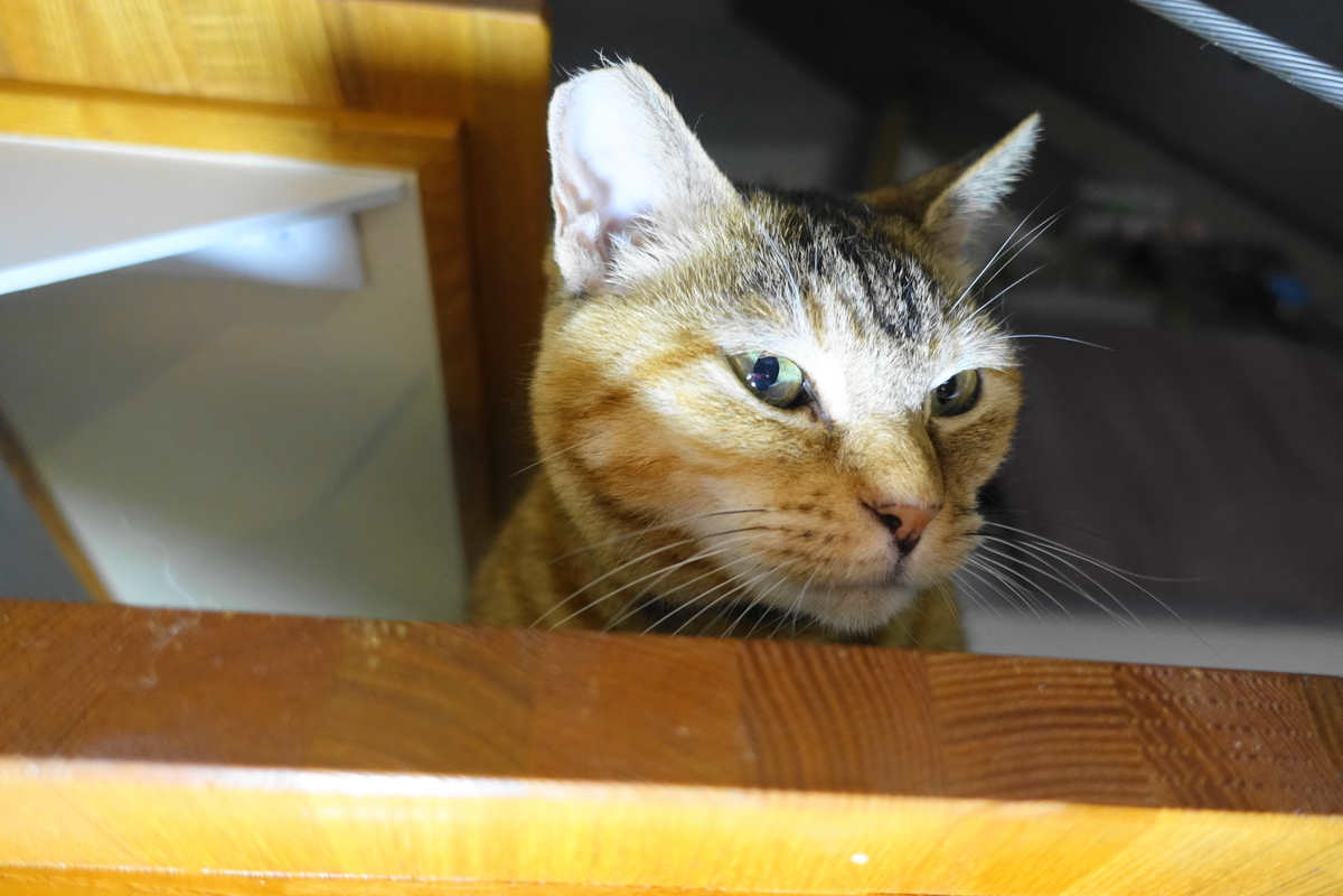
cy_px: 448
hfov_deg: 73.7
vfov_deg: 53.1
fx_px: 895
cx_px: 672
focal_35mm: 24
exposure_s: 1/30
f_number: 1.8
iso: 640
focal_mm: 8.8
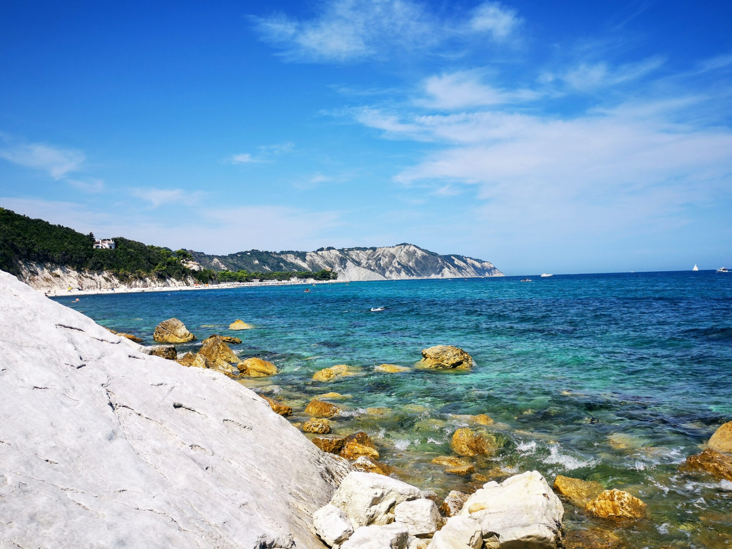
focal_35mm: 33
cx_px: 366
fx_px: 698
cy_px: 274
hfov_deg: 55.4
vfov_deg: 42.9
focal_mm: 5.58
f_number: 1.8
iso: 50
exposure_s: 1/2710
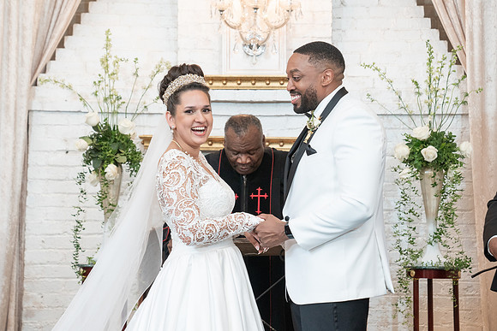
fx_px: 1157
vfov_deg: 16.3
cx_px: 254
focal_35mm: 84
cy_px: 142
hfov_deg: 24.3
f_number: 4
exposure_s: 1/100
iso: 2000
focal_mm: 70
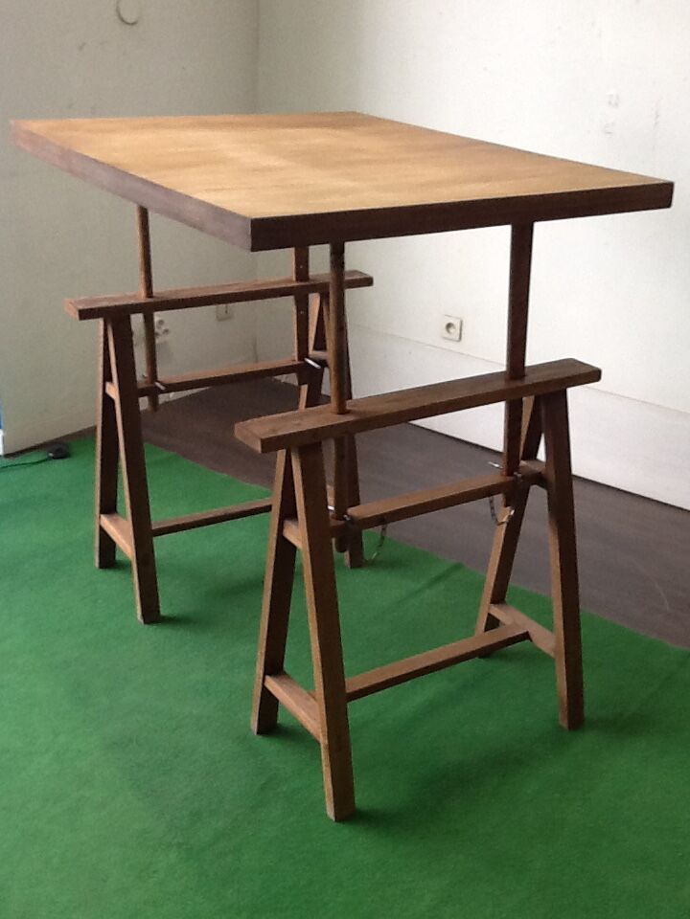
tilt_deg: -22.9
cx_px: 345
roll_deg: -2.9
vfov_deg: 42.9
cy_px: 460
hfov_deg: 32.9
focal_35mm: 44
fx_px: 1169
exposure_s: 1/30
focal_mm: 2.03
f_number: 2.4
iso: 64
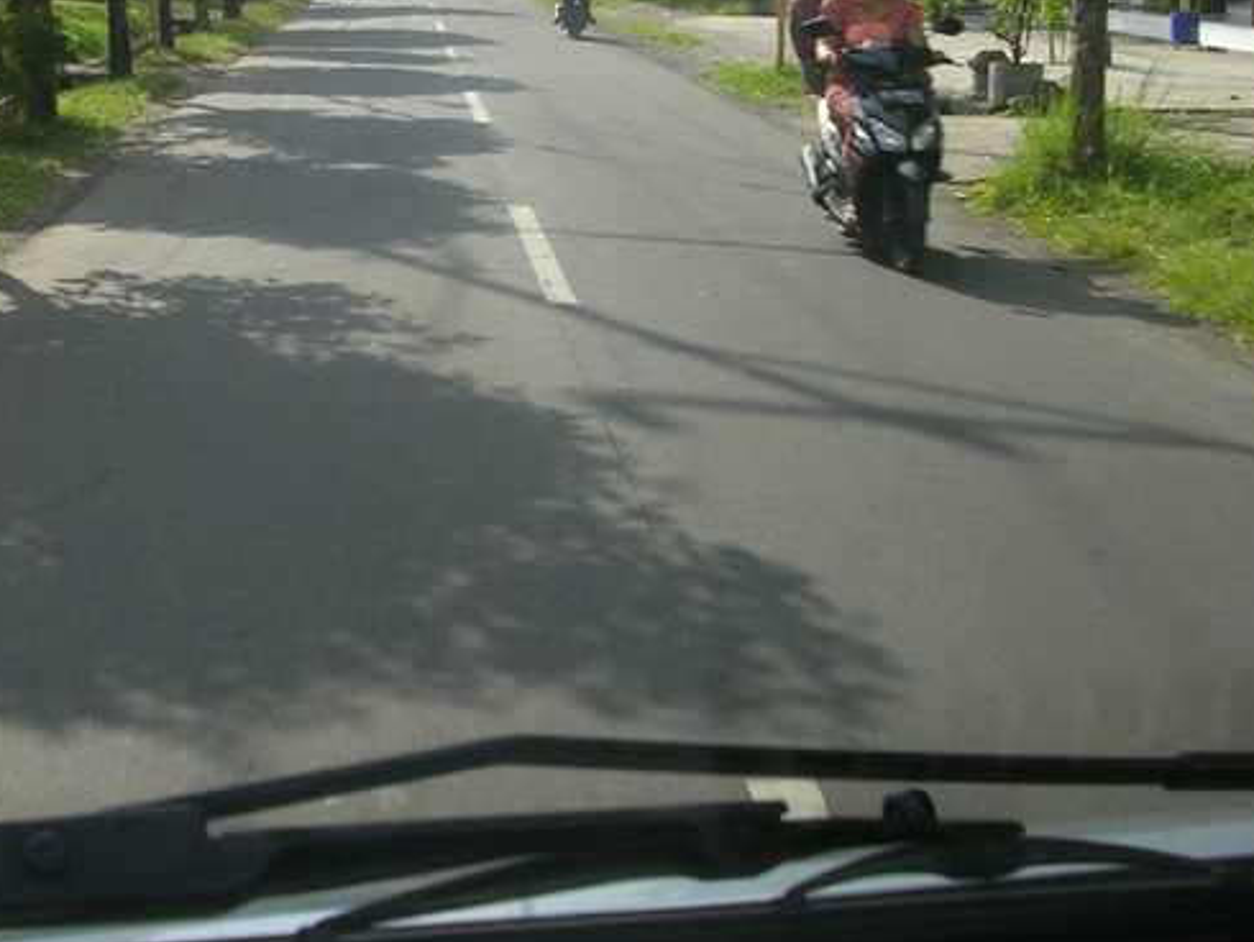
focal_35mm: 62
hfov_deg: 31.0
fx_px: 2247
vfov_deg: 23.4
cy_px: 228
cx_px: 433
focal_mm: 5.8
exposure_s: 1/179
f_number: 5.6
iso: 50
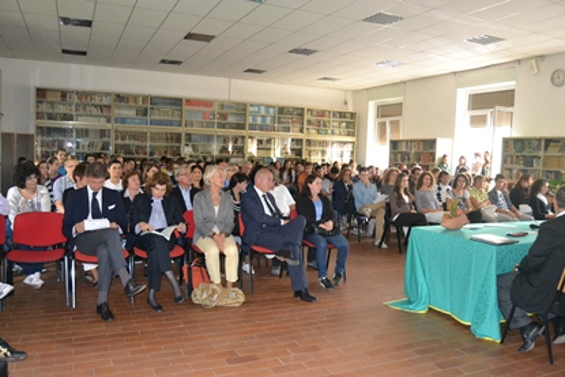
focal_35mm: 28
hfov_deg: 64.5
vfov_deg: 45.7
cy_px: 188
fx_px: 447
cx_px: 282
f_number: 3.5
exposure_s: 1/60
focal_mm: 19
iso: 3200
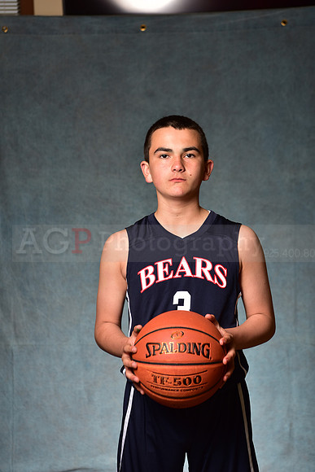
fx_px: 918
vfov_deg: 28.8
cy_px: 236
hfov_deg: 19.5
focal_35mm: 70
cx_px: 158
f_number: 4.5
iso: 100
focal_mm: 70
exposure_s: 1/200
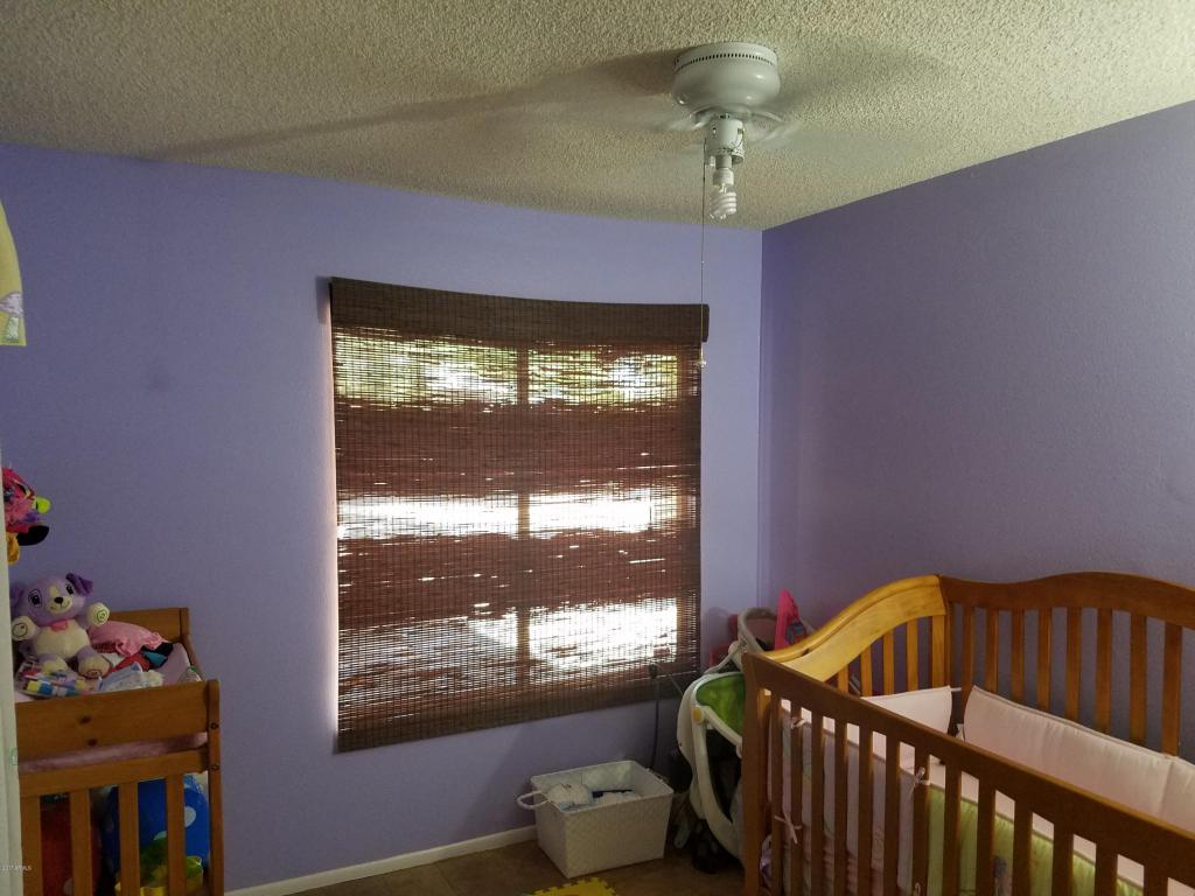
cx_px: 598
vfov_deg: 53.1
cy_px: 448
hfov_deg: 67.3
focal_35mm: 26
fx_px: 898
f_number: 1.7
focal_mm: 4.2
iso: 200
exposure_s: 1/20
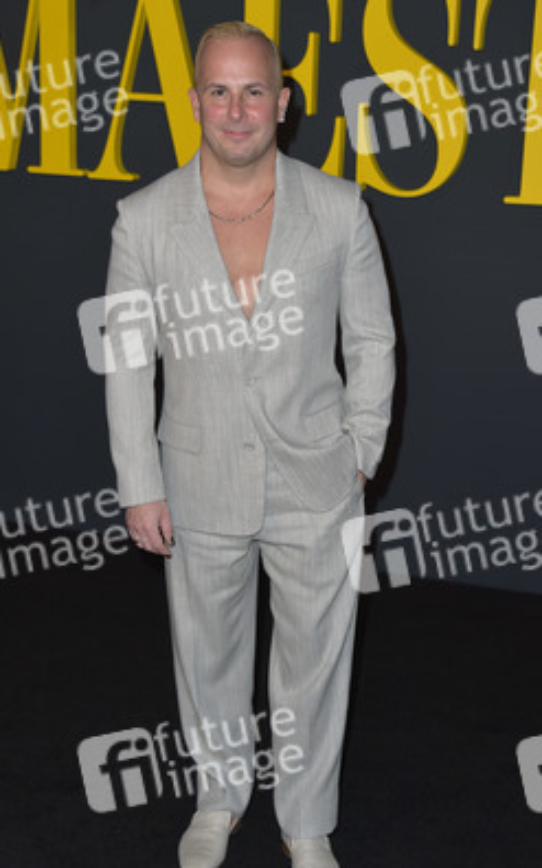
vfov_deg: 30.6
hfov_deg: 19.4
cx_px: 256
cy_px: 432
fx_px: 1586
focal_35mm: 67
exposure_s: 1/250
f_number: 6.3
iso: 320
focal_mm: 65
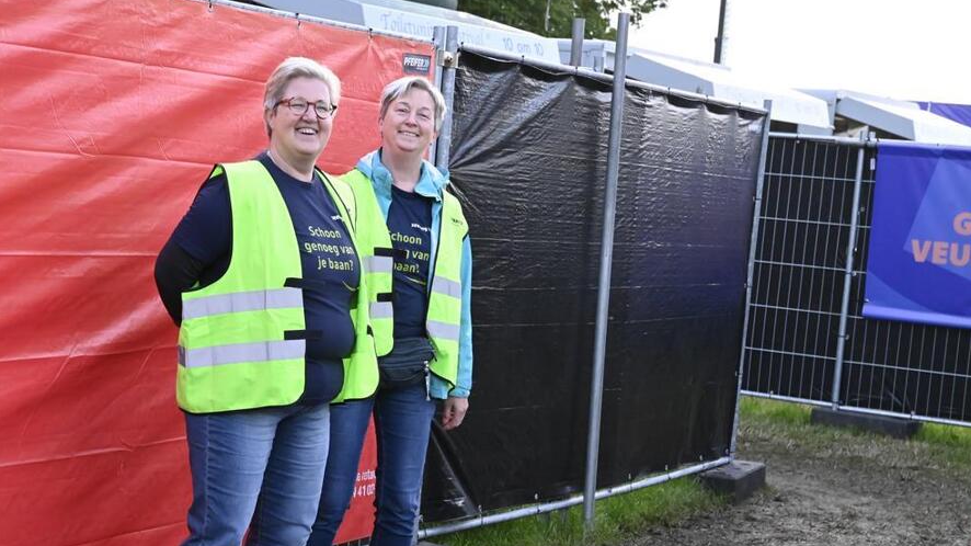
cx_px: 455
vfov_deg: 14.7
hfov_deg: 25.9
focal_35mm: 82
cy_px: 339
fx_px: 2111
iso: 8000
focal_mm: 70
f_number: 8
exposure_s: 1/1000
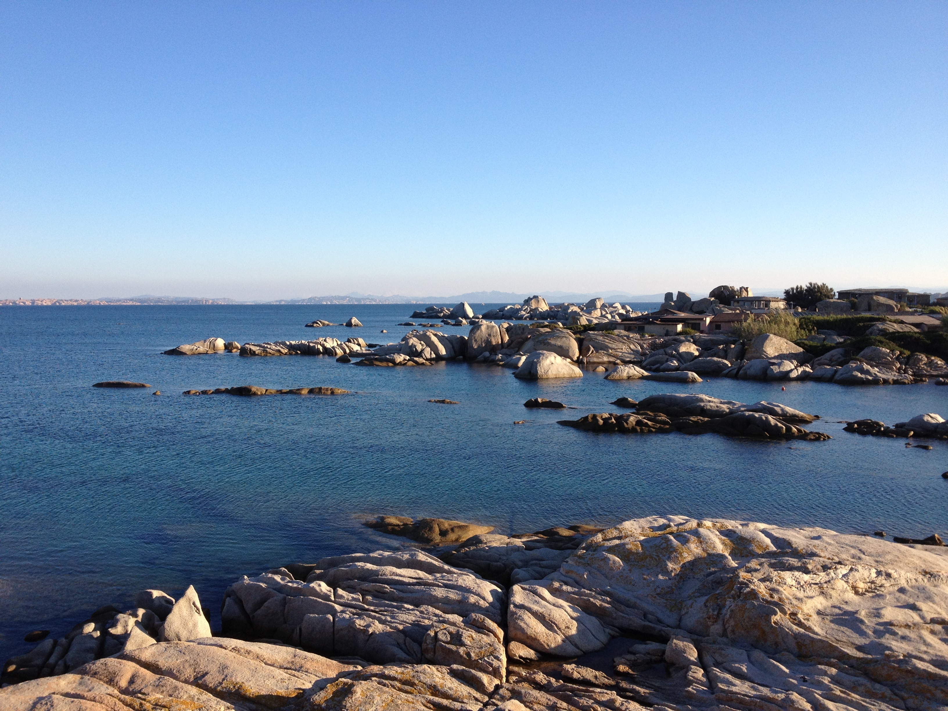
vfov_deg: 40.7
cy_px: 356
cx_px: 474
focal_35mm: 35
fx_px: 959
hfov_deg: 52.6
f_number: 2.4
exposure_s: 1/951
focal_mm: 4.28
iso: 64
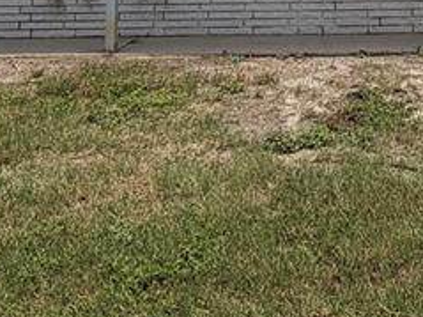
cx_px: 373
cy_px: -195
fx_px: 733
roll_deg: +0.3
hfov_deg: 30.9
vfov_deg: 20.0
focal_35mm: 60
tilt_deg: +7.3
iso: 20
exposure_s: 1/1145
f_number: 2.2
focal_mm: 2.22
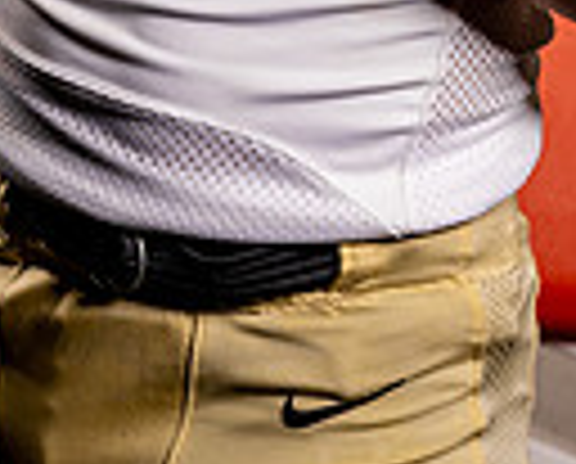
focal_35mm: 158
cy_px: -532
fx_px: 2700
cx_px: 369
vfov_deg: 9.1
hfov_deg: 12.2
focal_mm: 48
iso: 100
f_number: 5.6
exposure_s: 1/320
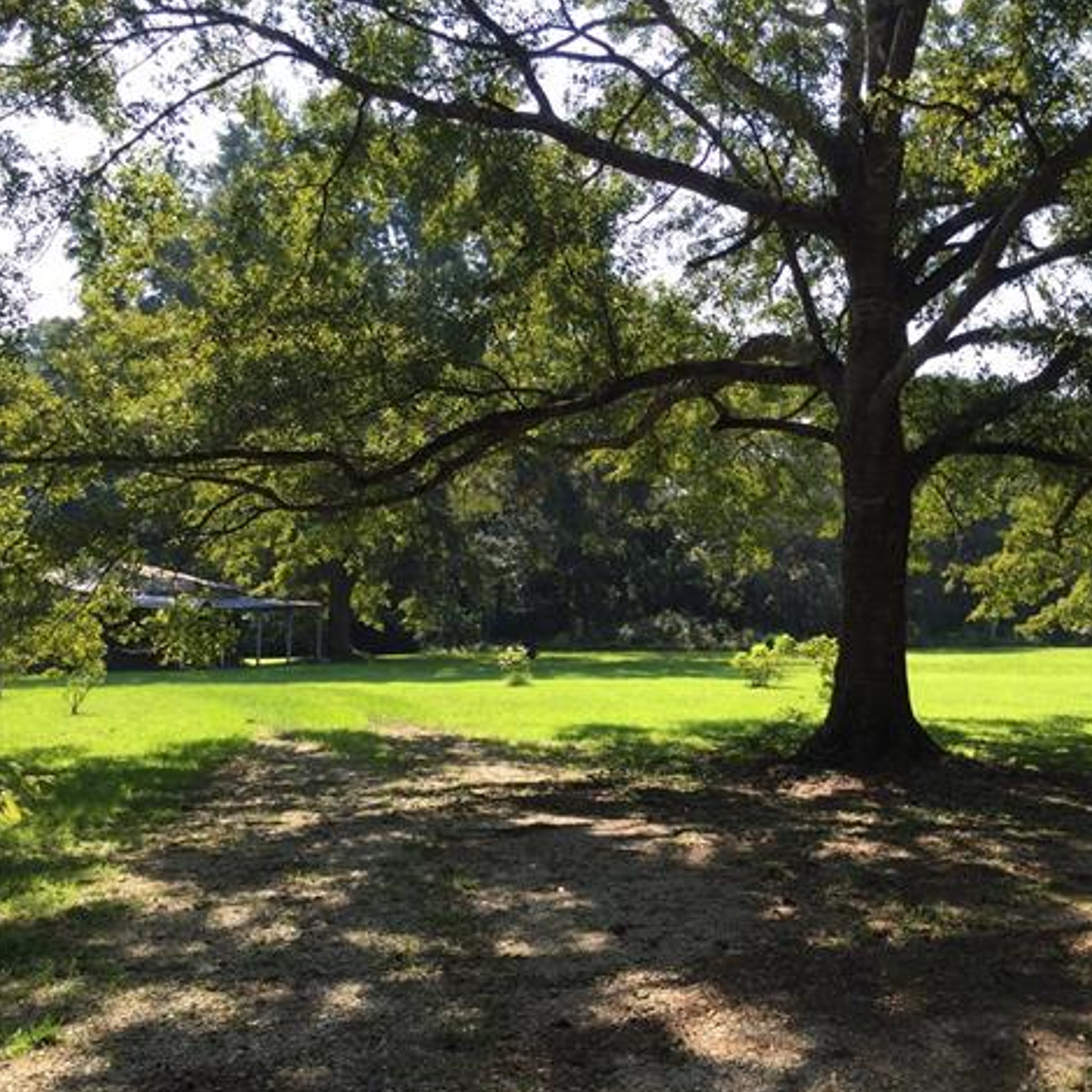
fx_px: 1249
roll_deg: -1.4
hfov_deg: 46.4
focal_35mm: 35
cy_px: 547
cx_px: 740
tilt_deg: +2.2
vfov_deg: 47.2
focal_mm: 4.15
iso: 32
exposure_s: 1/527
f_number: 2.2
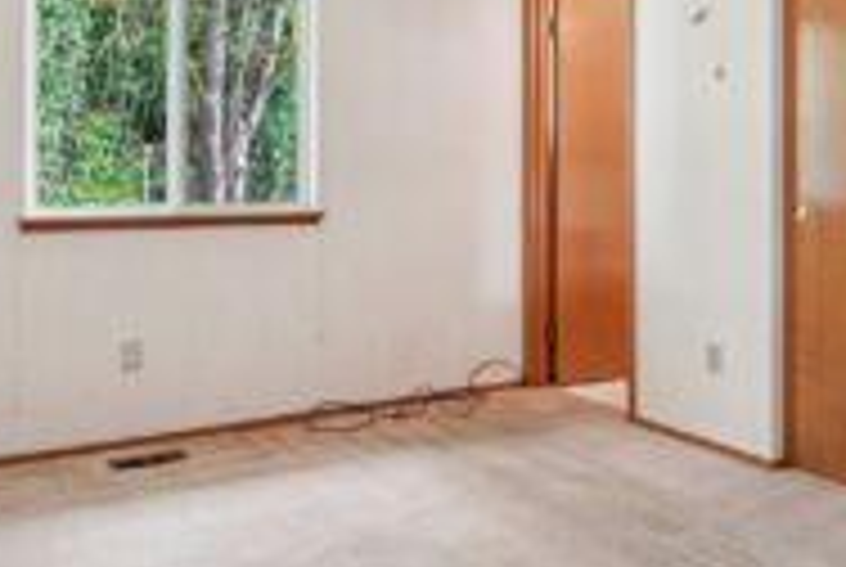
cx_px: 396
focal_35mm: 34
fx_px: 800
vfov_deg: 38.6
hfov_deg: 55.7
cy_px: 196
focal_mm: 16
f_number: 8
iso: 1600
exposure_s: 1/40
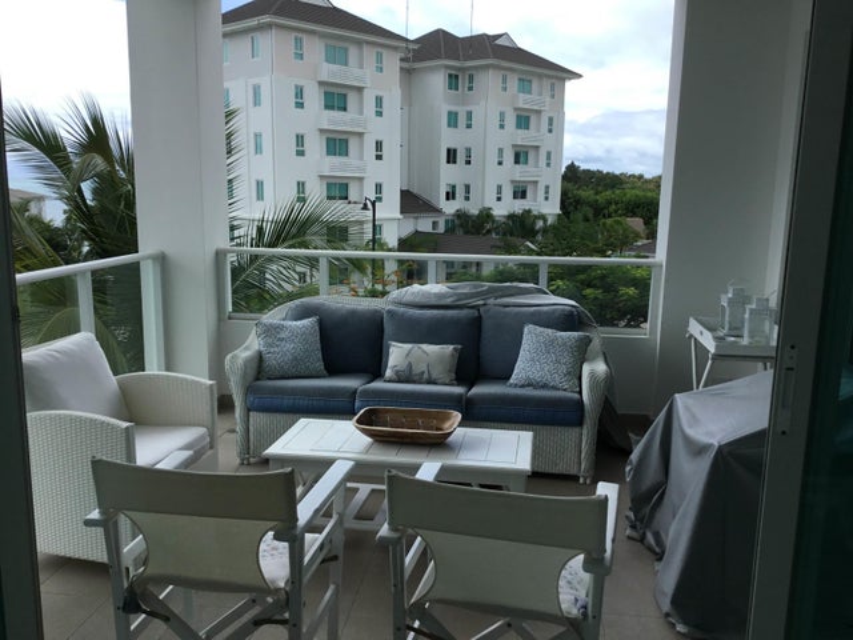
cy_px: 320
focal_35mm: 31
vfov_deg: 45.4
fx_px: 764
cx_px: 426
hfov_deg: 58.4
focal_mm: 3.3
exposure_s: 1/886
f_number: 2.4
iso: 25
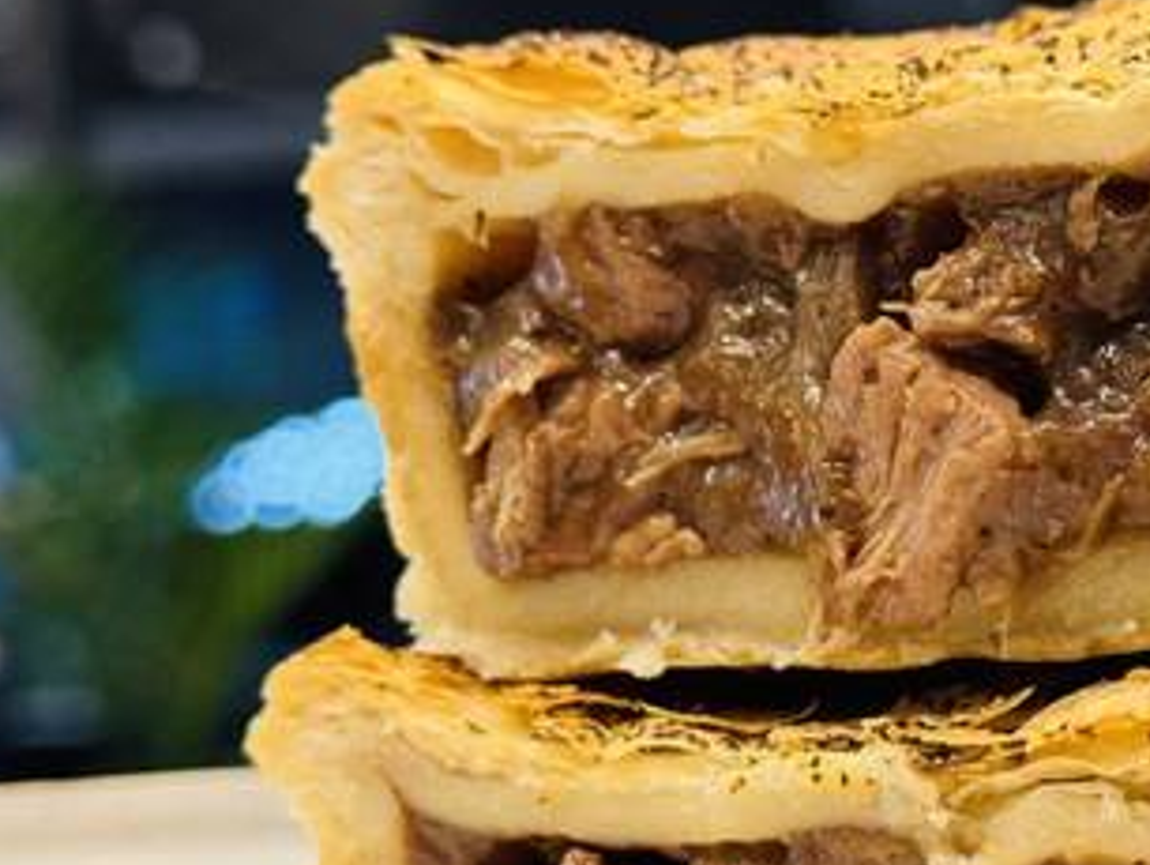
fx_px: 3059
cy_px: 598
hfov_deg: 20.9
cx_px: 1000
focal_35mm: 92
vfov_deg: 16.0
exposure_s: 1/50
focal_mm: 6.76
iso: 125
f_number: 1.78
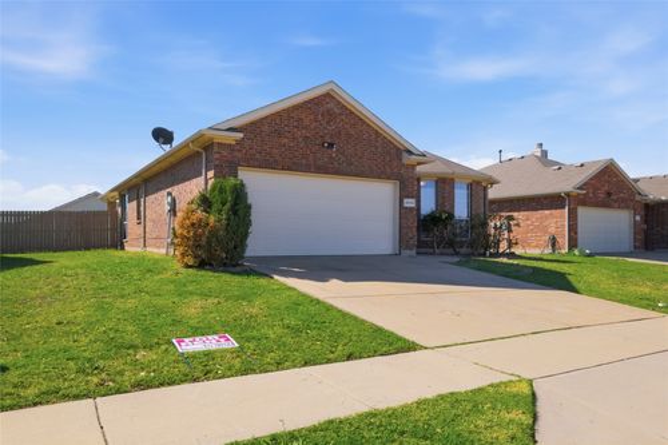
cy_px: 222
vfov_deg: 53.1
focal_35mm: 24
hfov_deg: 73.8
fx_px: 445
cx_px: 334
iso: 800
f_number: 16
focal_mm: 15.9
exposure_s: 1/500
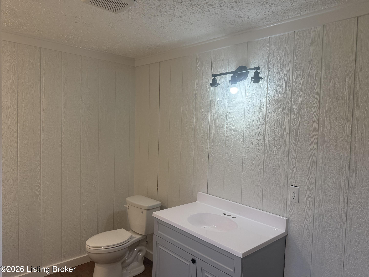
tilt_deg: -2.6
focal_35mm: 25
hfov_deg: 69.4
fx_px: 266
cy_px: 138
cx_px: 192
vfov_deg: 54.9
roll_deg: -1.3
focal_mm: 6.76
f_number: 1.78
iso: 200
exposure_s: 1/234
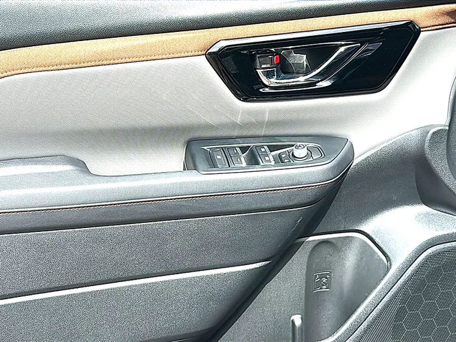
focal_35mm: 45
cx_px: 228
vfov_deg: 32.2
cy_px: 171
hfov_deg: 42.1
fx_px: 593
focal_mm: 6.86
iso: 80
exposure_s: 1/1160
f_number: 1.78
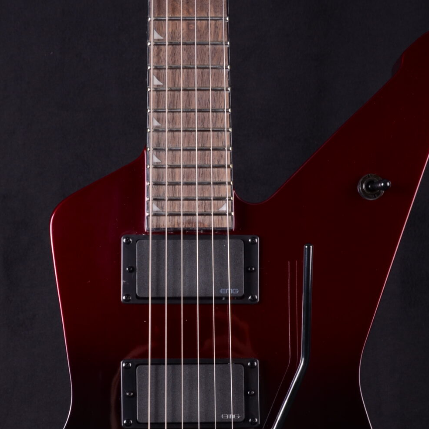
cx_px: 188
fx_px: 1206
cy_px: 352
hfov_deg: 20.2
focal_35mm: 86
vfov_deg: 19.9
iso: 200
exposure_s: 1/200
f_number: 11
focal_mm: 26
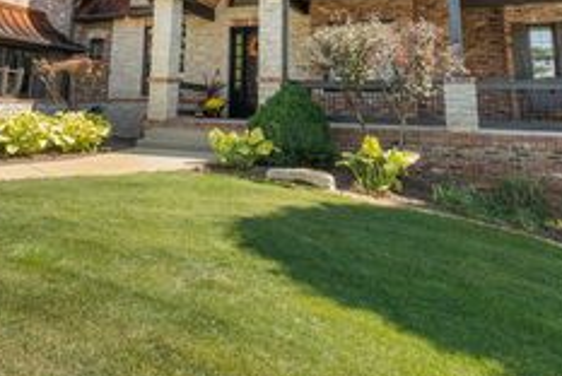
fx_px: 469
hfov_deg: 61.2
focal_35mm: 30
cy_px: 4
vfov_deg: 38.9
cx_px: 219
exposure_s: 1/80
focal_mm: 14
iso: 640
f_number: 9
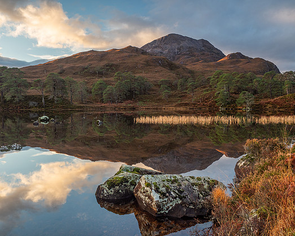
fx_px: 227
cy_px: 121
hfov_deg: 66.0
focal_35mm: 26
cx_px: 146
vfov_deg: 54.9
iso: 200
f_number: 7.1
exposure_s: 1/10
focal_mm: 12
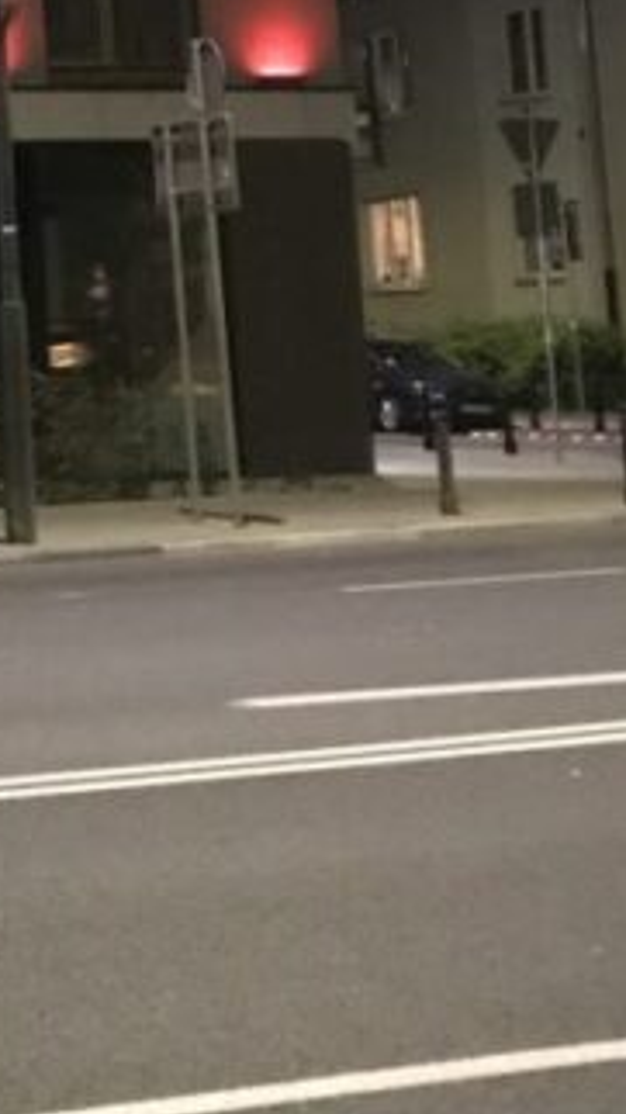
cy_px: -156
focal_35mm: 97
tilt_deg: +11.5
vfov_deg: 20.8
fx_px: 2864
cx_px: -439
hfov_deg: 11.7
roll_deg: +1.0
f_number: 1.8
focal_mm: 3.99
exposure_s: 1/4
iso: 125
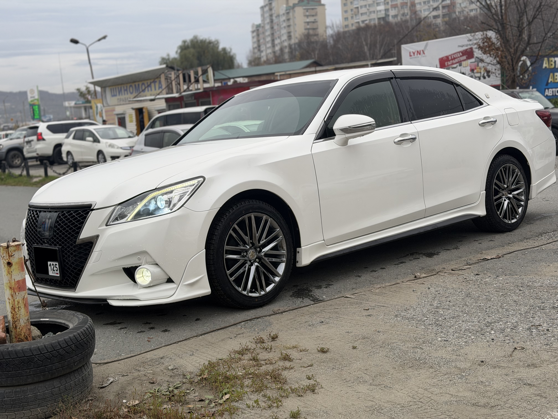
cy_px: 210
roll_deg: +2.2
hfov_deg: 39.7
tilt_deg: -6.1
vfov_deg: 30.3
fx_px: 774
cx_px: 279
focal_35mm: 48
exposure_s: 1/432
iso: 64
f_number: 1.78
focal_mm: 6.76
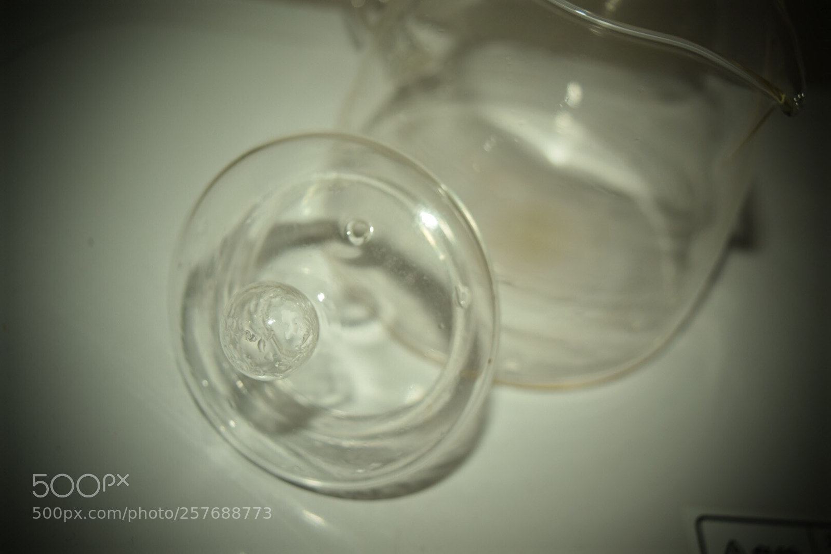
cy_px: 277
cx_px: 416
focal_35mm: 42
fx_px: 970
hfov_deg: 46.4
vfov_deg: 31.9
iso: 100
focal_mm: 28
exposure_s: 1/100
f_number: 5
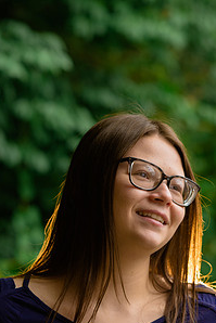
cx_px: 107
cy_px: 235
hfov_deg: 5.8
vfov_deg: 8.7
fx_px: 2130
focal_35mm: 237
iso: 160
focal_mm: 105
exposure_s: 1/200
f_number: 3.2
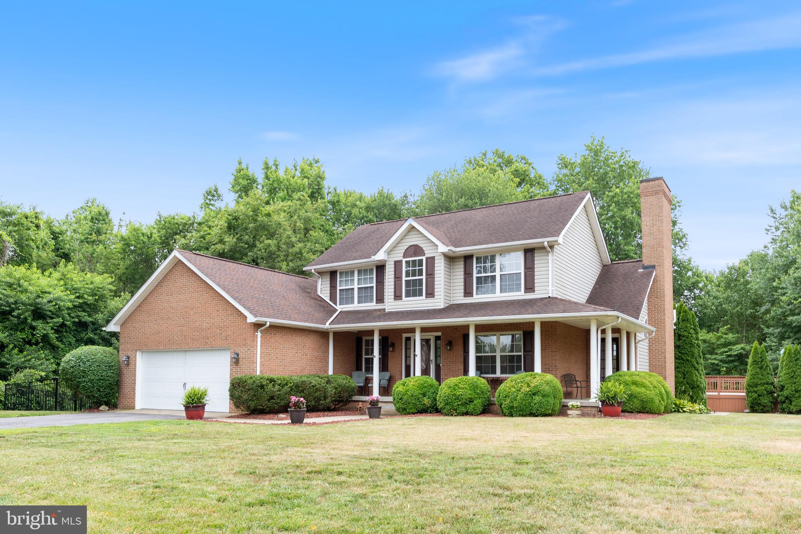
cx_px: 400
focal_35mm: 27
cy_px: 267
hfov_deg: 67.4
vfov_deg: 47.9
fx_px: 601
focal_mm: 18
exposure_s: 1/80
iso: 100
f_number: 8
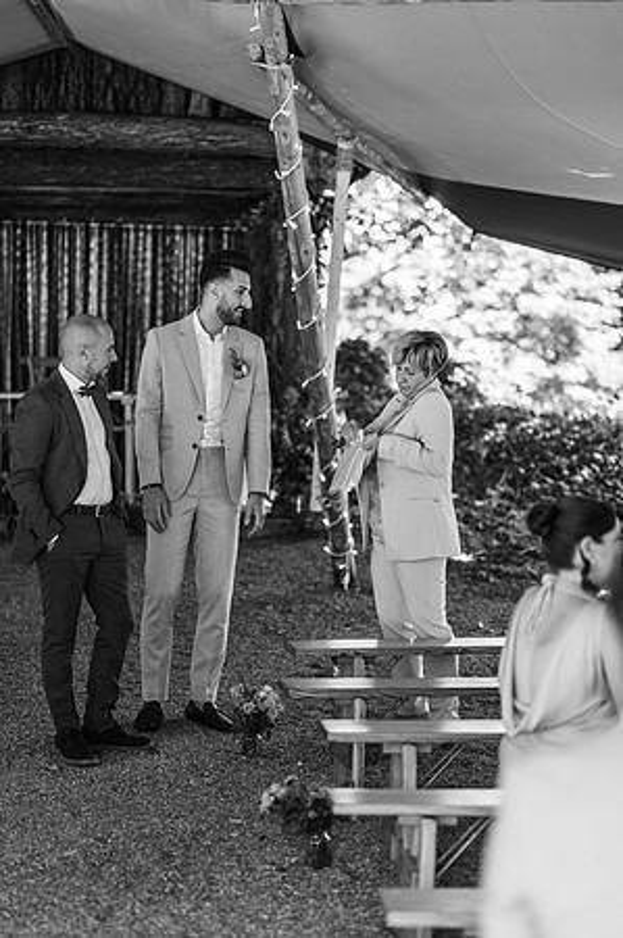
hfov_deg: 16.0
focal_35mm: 85
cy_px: 469
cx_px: 312
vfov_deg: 23.9
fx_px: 2211
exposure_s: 1/200
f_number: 1.8
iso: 100
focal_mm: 85
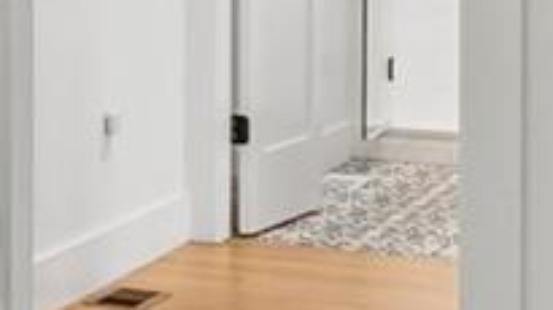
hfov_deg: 11.2
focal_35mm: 135
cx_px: -1014
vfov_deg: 8.8
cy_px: -127
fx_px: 1980
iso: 320
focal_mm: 11
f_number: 8
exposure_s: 1/30
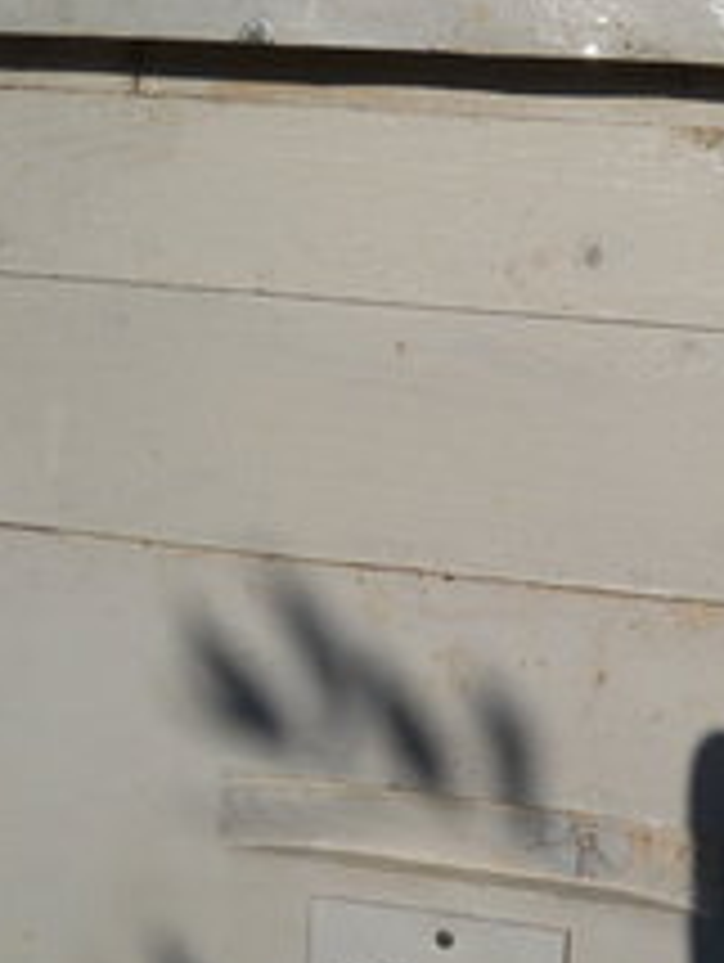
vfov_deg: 28.9
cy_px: 502
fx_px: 1865
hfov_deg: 21.6
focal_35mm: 67
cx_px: 630
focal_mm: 6.72
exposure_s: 1/1250
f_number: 5.5
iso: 80
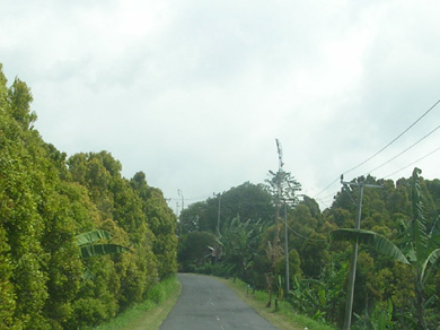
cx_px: 168
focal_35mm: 78
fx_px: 991
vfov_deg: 18.6
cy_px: 281
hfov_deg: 25.0
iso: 50
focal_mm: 5.8
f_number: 5.6
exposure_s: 1/274
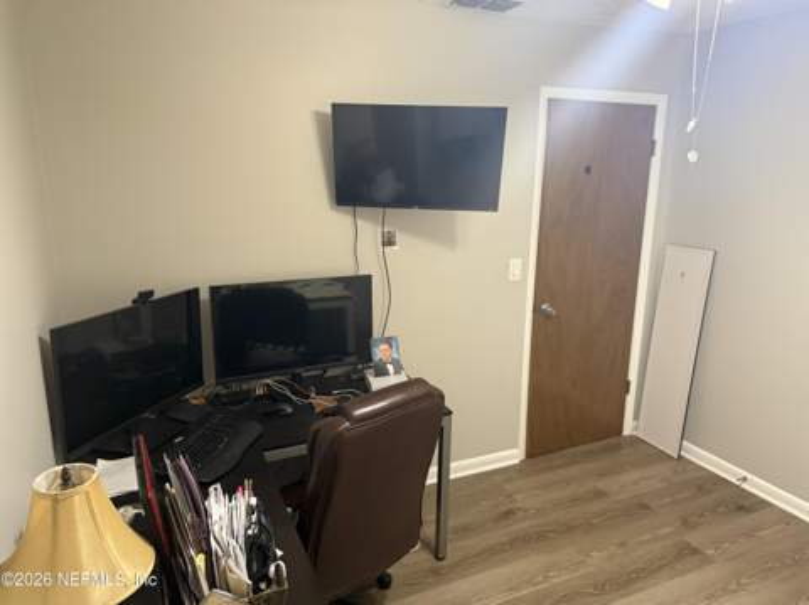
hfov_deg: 71.7
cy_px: 302
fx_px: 560
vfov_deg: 56.7
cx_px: 404
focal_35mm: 24
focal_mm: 6.76
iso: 500
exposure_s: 1/60
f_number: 1.78
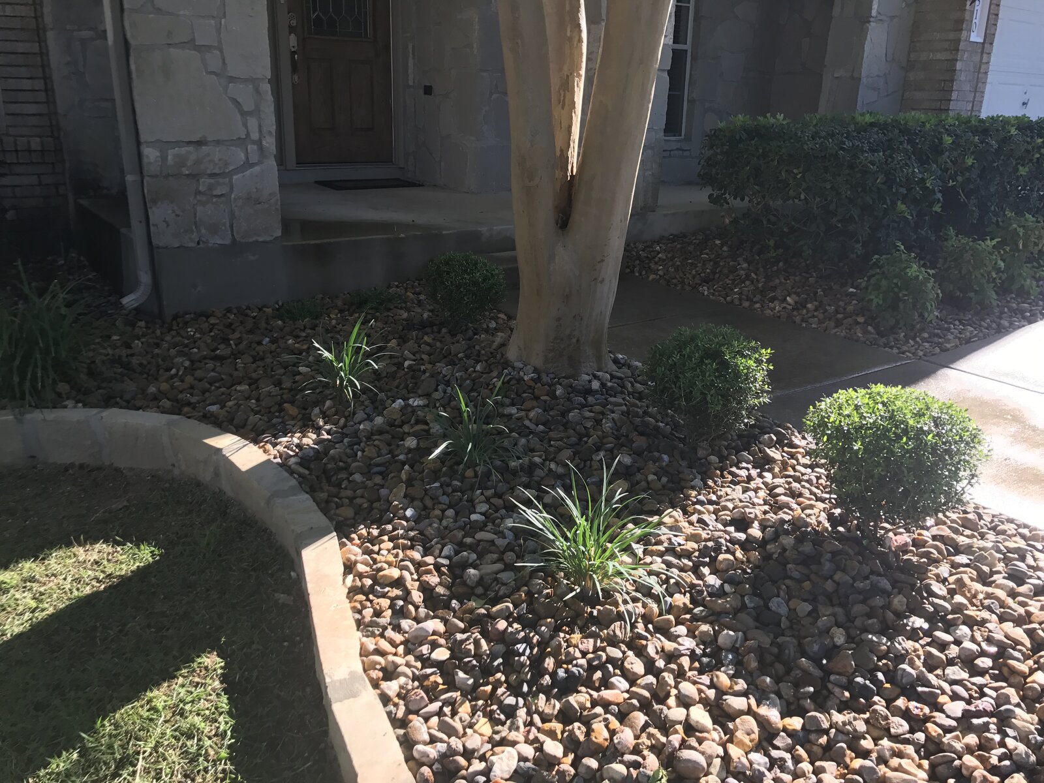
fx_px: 844
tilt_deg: -19.4
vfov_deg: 49.7
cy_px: 392
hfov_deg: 63.4
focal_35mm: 28
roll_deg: -1.4
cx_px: 522
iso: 20
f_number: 1.8
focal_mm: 3.99
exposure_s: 1/441
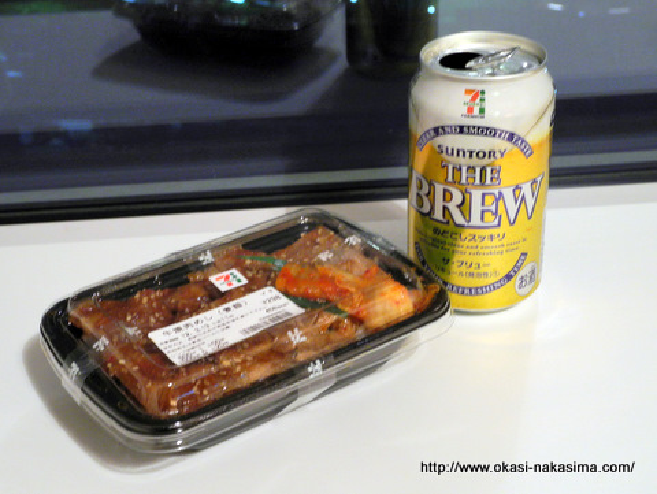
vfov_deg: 29.2
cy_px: 247
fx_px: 950
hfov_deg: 38.2
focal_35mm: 50
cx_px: 328
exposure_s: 1/4.3
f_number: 4.5
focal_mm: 10.7
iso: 400
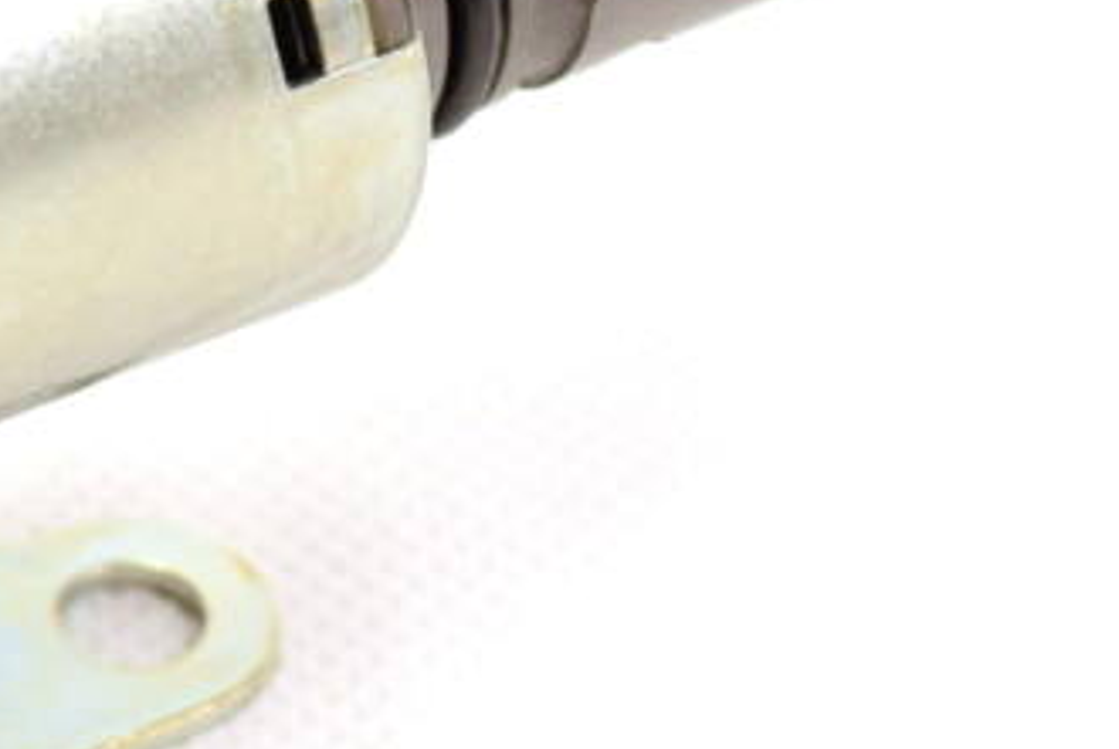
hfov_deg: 10.3
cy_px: -227
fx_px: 6140
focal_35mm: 197
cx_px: 61
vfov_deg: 6.9
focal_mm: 29
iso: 400
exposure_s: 1/125
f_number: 5.6
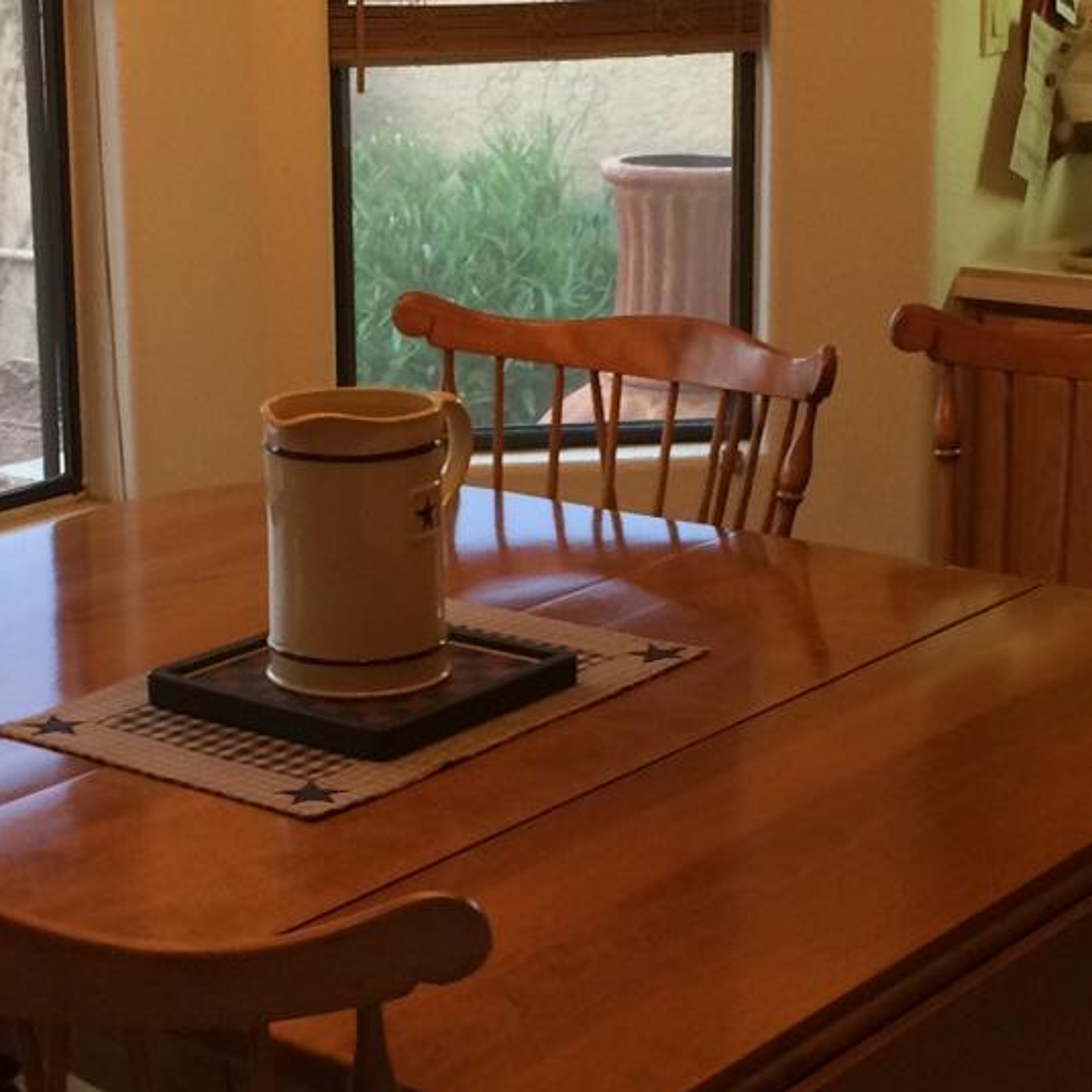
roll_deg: +0.1
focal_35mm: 78
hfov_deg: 22.1
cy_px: 497
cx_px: 340
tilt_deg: -13.0
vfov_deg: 22.2
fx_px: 2784
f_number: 2.2
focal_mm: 4.15
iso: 80
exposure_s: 1/30
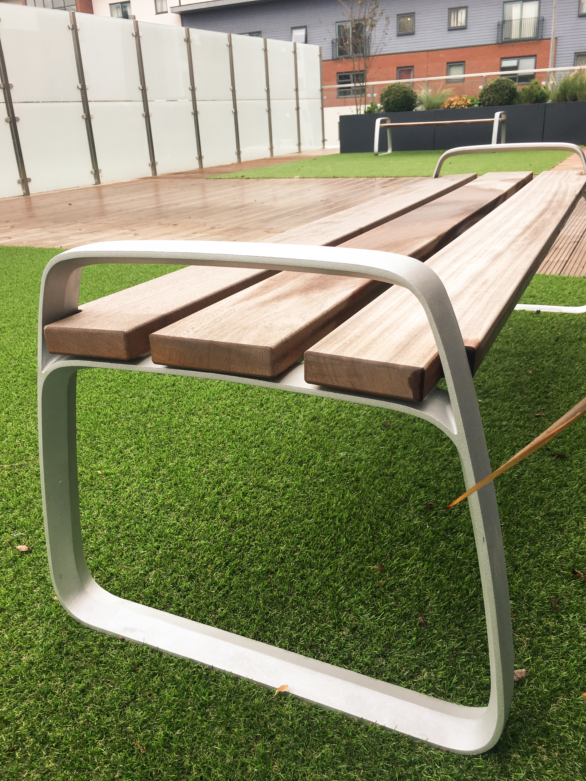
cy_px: 390
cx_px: 293
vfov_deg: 61.7
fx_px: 655
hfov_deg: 48.2
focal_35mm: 29
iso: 25
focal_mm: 4.15
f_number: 2.2
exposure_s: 1/262
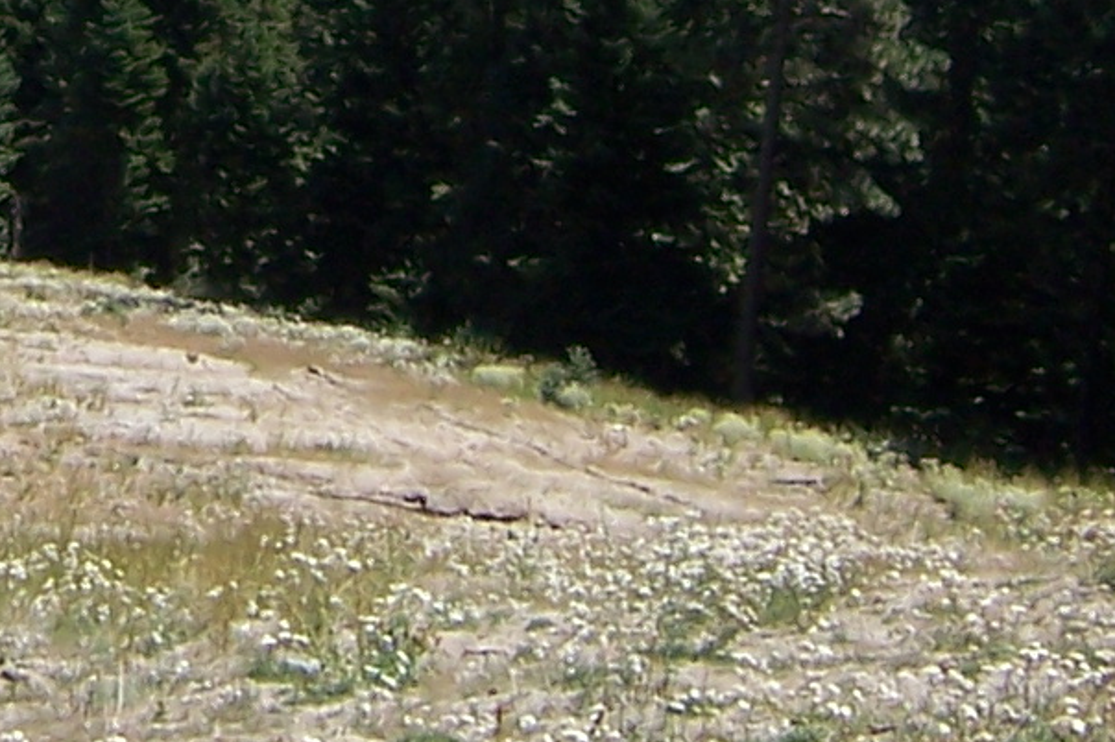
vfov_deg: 9.8
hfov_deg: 15.2
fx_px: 4055
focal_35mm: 131
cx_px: -126
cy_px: -650
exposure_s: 1/1000
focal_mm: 5.5
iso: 80
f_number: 3.4
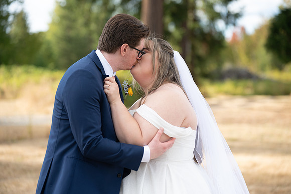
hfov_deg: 19.8
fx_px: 833
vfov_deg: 13.3
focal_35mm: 103
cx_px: 146
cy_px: 97
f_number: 2.8
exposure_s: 1/1600
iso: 400
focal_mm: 103
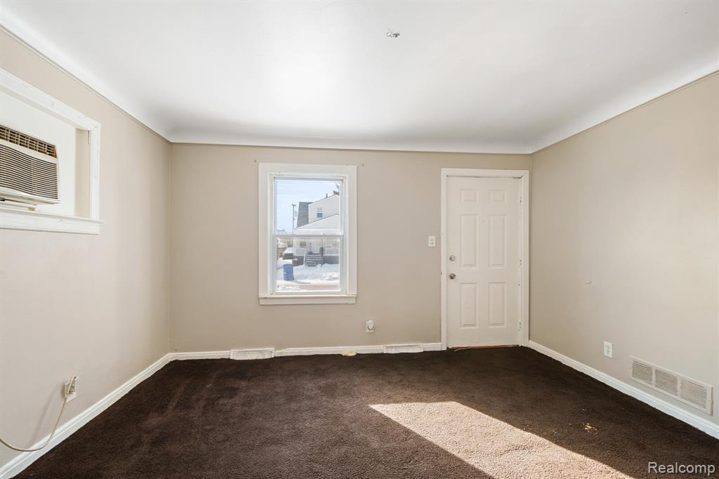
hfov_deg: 100.4
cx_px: 360
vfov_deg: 77.3
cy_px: 240
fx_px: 299
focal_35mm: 15
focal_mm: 15
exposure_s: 1/5
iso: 250
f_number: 7.1
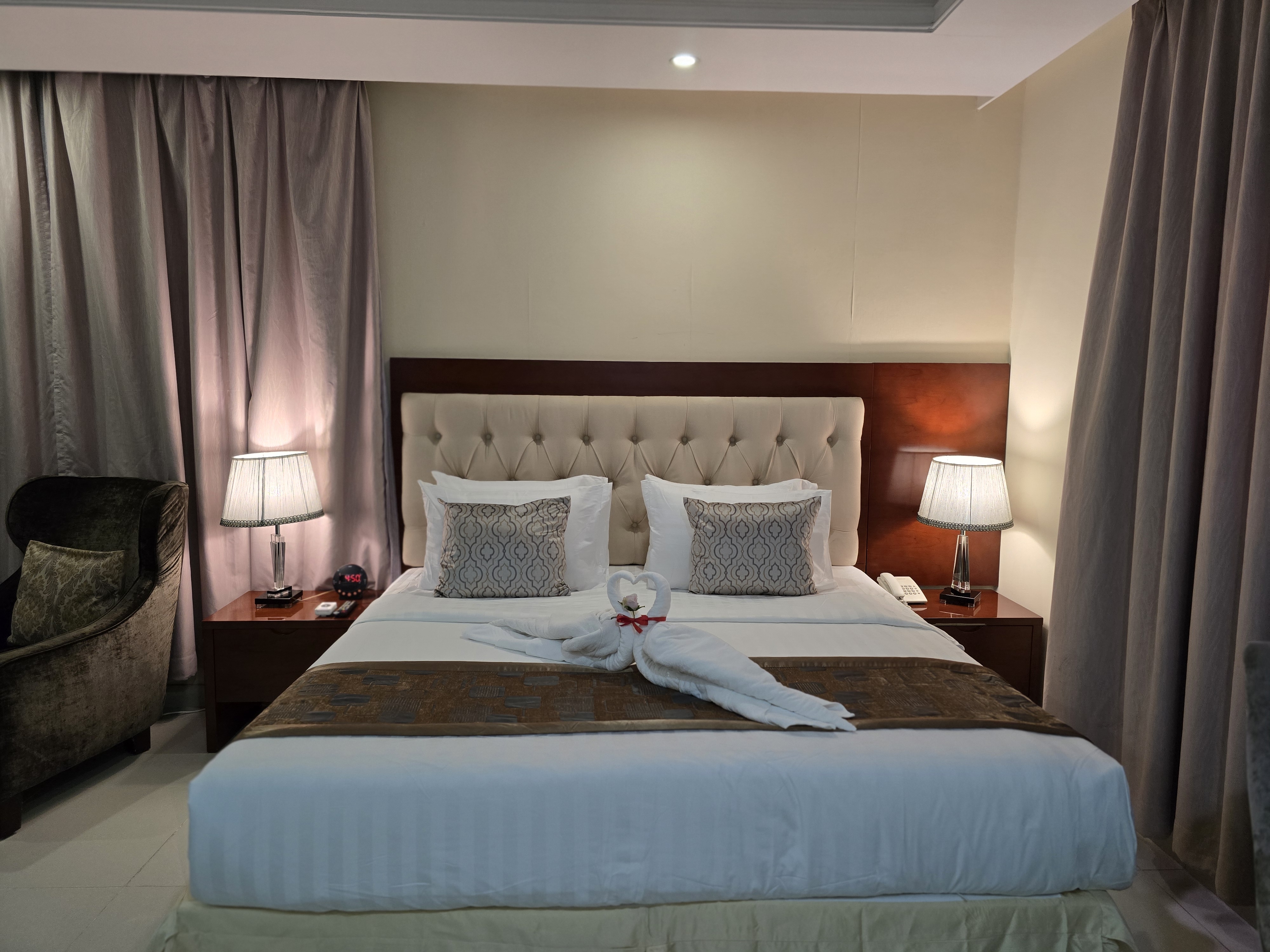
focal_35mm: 23
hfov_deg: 73.9
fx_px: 844
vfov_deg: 58.9
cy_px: 476
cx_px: 635
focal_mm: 6.3
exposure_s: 1/100
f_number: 1.7
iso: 400
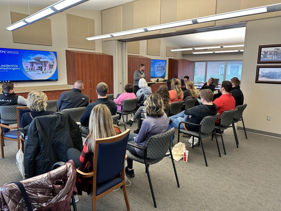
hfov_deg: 71.6
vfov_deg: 56.8
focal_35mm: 24
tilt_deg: -9.9
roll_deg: -0.8
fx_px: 195
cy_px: 106
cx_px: 140
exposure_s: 1/60
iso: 200
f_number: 1.78
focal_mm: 6.86
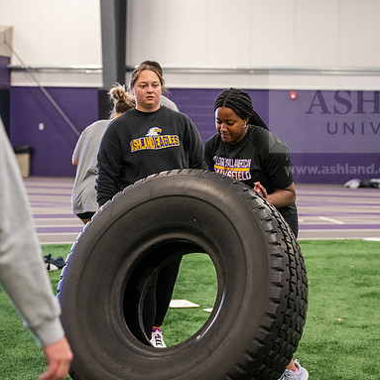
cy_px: 190
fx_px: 1118
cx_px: 239
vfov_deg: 19.3
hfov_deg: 19.3
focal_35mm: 90
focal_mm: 70
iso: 2500
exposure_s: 1/200
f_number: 3.2
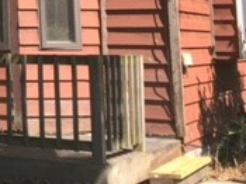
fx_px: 753
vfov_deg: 13.4
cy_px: -62
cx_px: -160
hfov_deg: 16.3
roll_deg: -1.2
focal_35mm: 106
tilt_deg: +8.5
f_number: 2.2
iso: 32
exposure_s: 1/573
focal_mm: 4.15
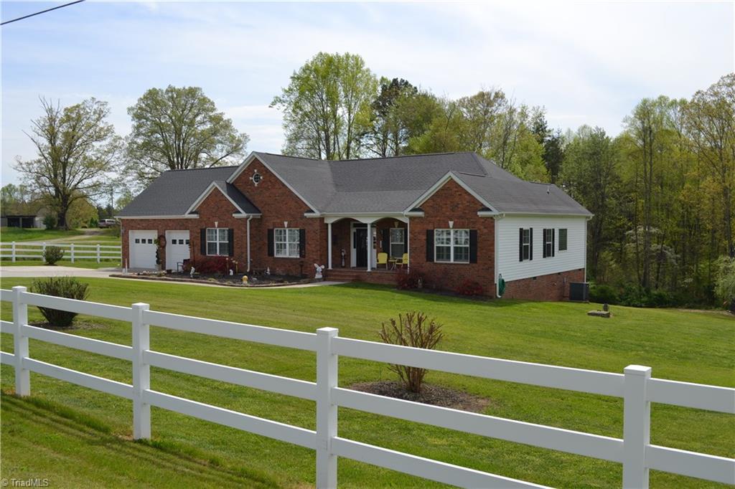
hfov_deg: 57.2
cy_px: 244
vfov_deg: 39.9
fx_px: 673
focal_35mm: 33
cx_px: 368
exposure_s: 1/250
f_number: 8
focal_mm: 22
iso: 100
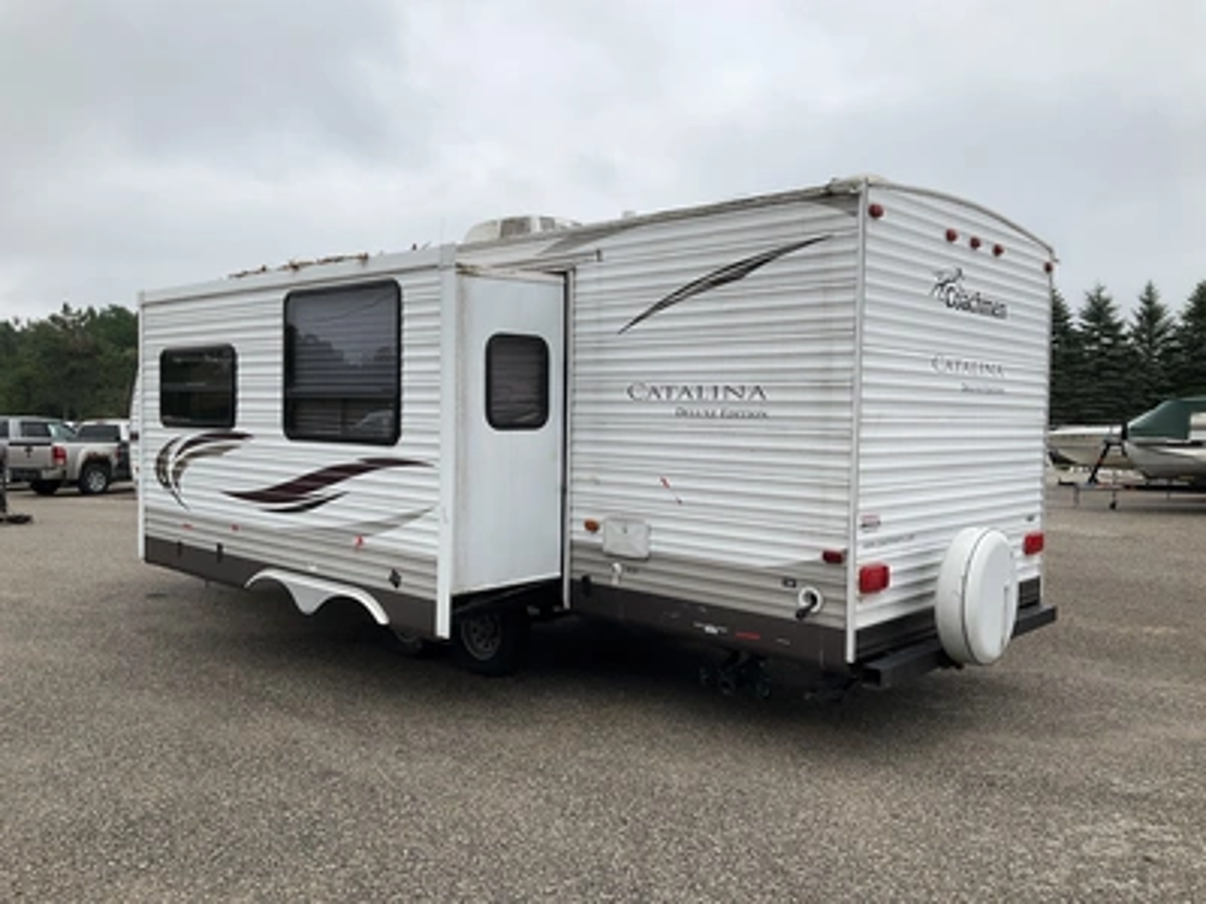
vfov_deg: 48.2
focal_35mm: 29
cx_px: 603
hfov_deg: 61.7
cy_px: 452
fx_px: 1010
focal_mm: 3
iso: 25
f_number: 1.8
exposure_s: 1/912
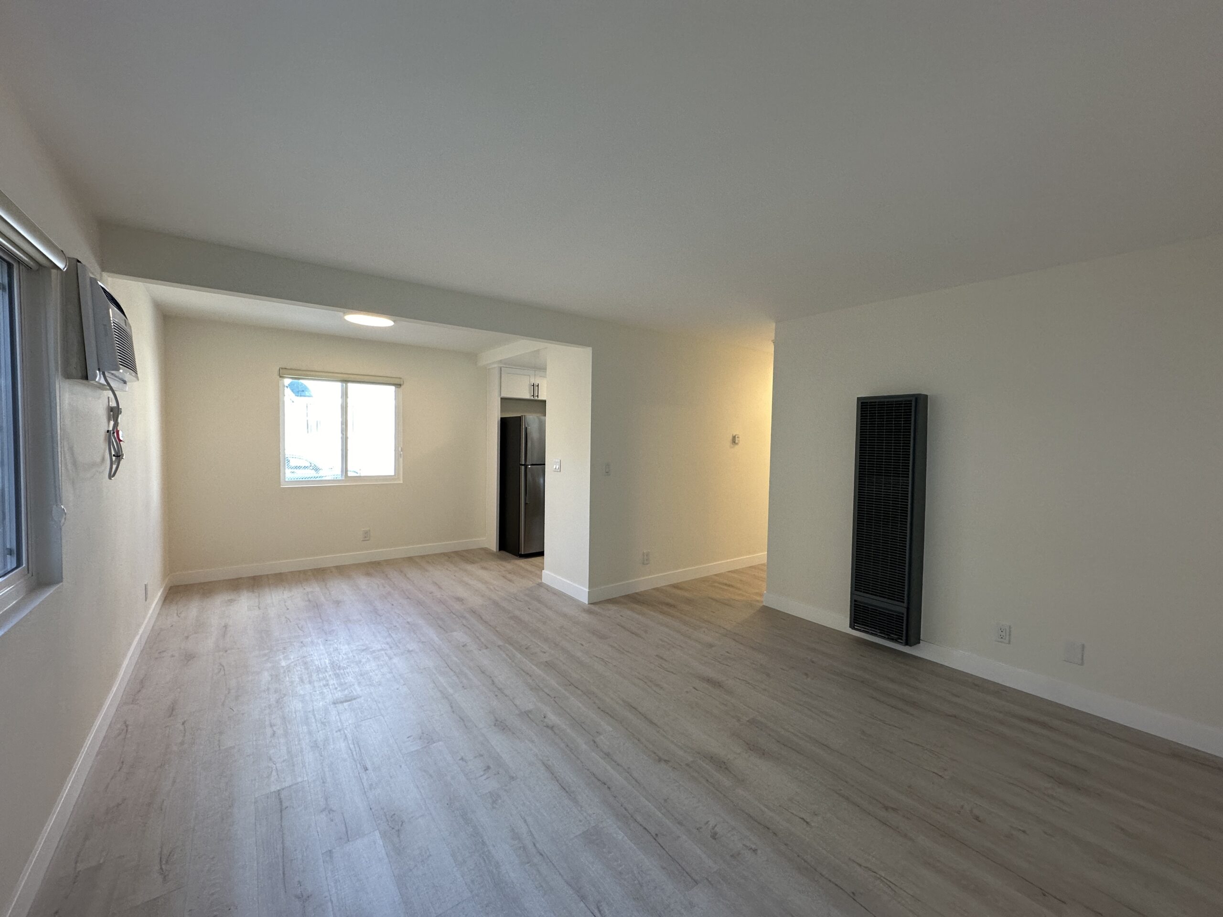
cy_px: 458
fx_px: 495
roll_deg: -1.5
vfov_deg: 85.7
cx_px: 612
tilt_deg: -1.6
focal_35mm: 14
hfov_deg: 102.1
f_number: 2.2
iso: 125
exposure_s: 1/120
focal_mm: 2.22
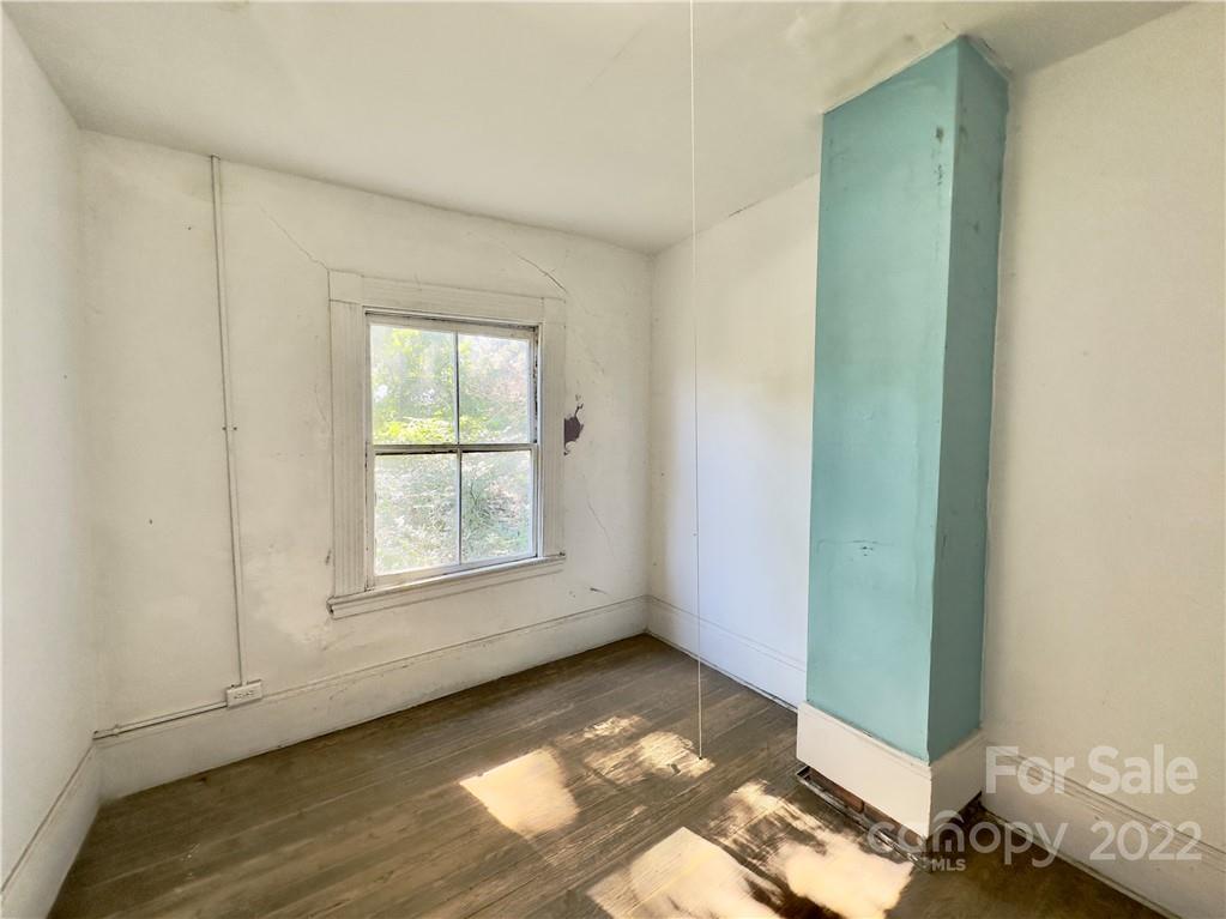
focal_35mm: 14
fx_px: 496
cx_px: 613
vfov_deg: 85.7
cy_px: 460
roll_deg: +0.5
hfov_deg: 102.1
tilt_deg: -2.3
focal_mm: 2.22
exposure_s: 1/99
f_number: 2.2
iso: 100
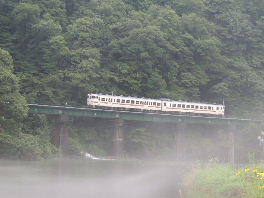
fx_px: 686
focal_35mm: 90
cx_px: 132
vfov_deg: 16.4
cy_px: 99
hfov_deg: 21.8
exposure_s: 1/250
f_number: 4.1
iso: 400
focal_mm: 16
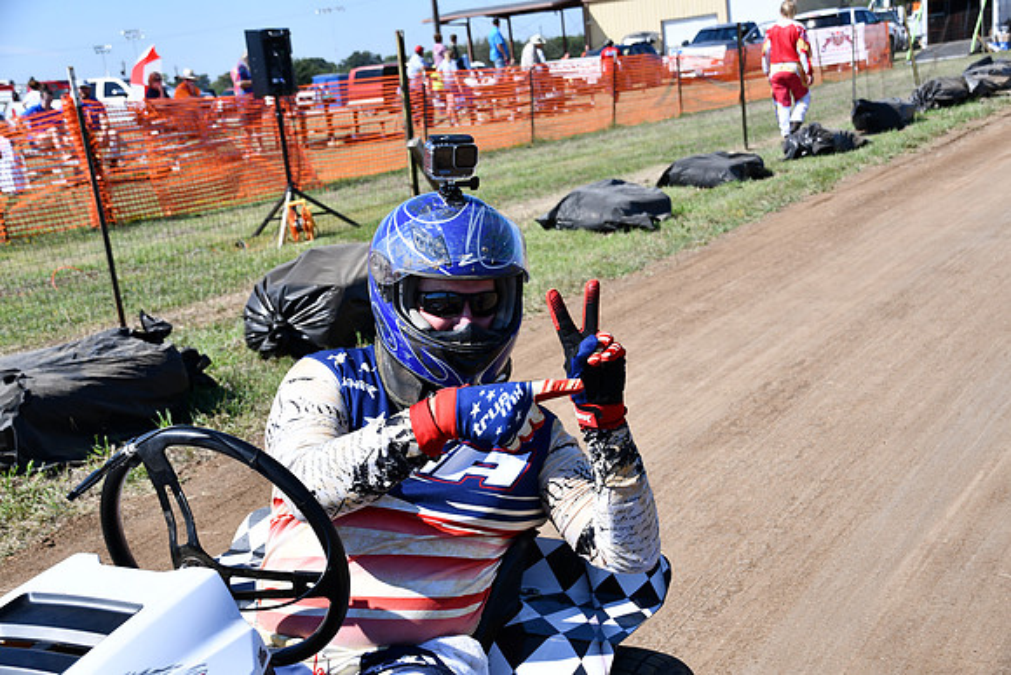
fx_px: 1601
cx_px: 506
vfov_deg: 23.8
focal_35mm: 57
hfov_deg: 35.0
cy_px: 338
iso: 110
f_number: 8
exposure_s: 1/250
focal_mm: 38
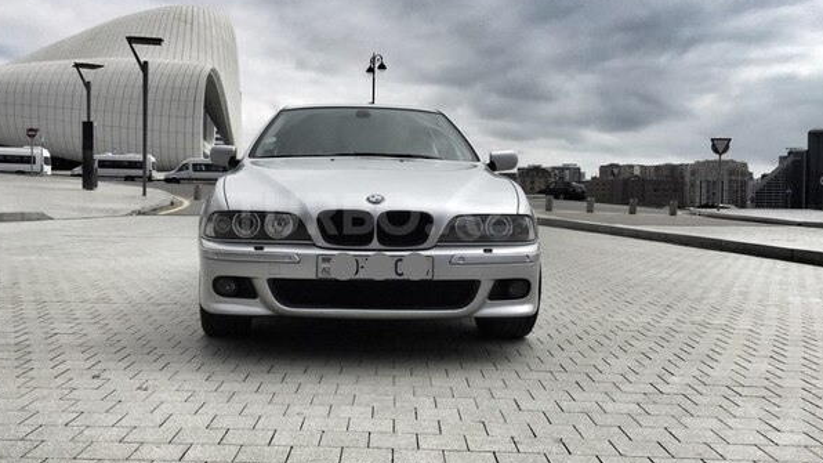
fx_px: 764
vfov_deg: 33.7
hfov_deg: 56.5
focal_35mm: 35
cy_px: 214
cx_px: 371
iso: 32
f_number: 2.2
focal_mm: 4.15
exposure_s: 1/3968
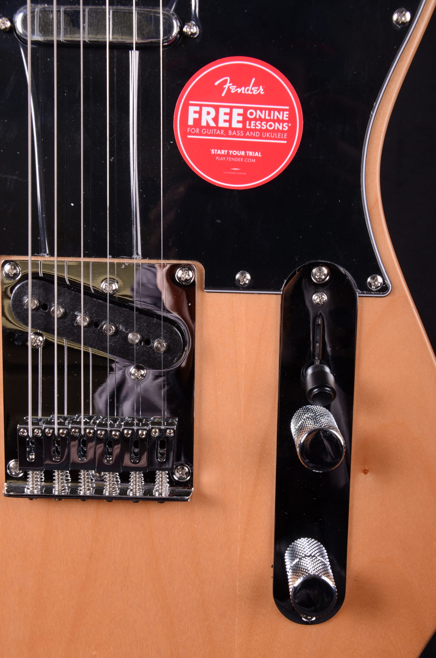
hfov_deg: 29.7
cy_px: 329
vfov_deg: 43.7
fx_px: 821
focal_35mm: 45
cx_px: 218
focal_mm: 30
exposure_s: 1/200
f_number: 13
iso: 200
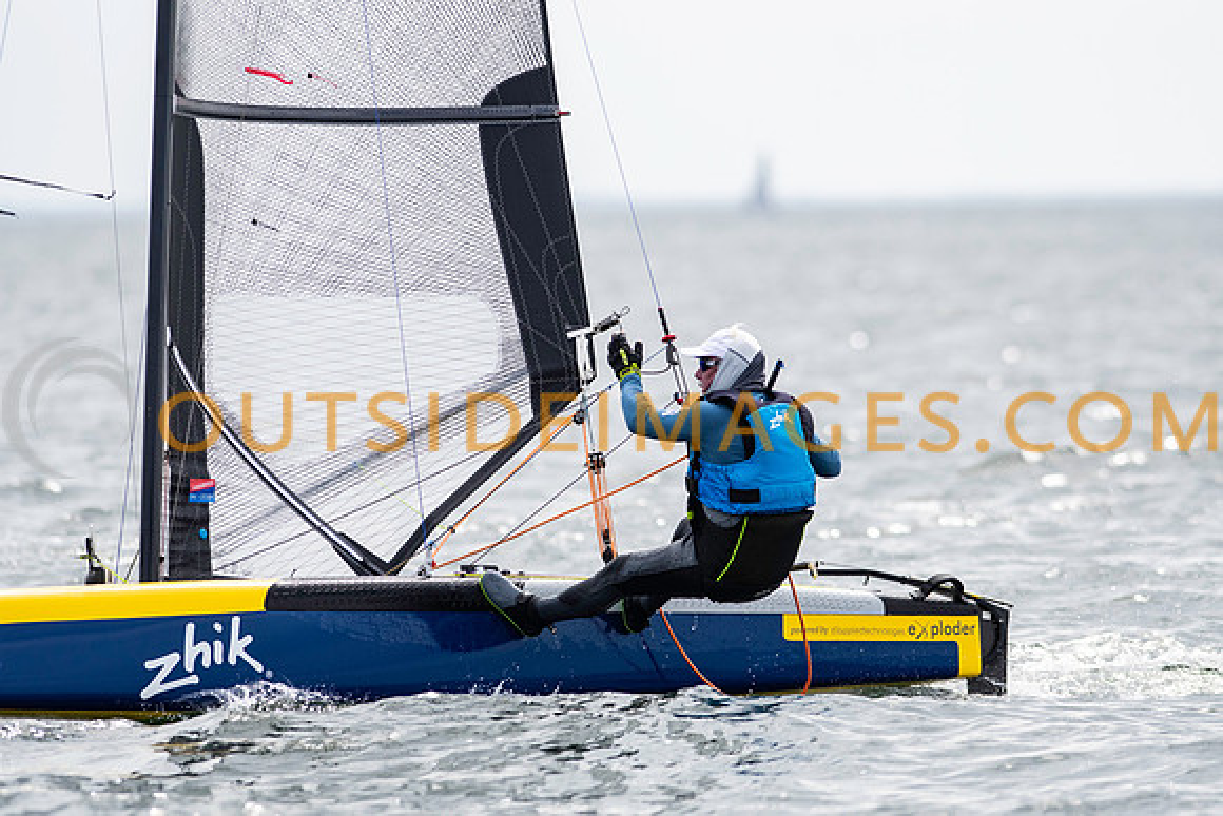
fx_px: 15290
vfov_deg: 3.1
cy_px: 408
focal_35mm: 450
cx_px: 612
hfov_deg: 4.6
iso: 400
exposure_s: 1/4000
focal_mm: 300
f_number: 5
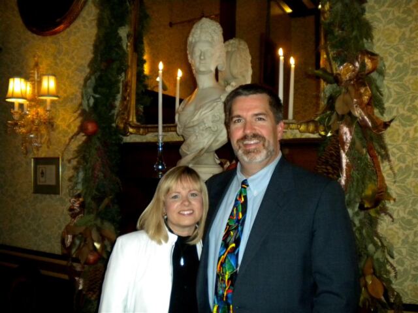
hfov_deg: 52.6
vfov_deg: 40.7
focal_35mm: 35
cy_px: 156
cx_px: 209
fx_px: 423
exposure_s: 1/30
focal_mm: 6.3
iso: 400
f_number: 3.1
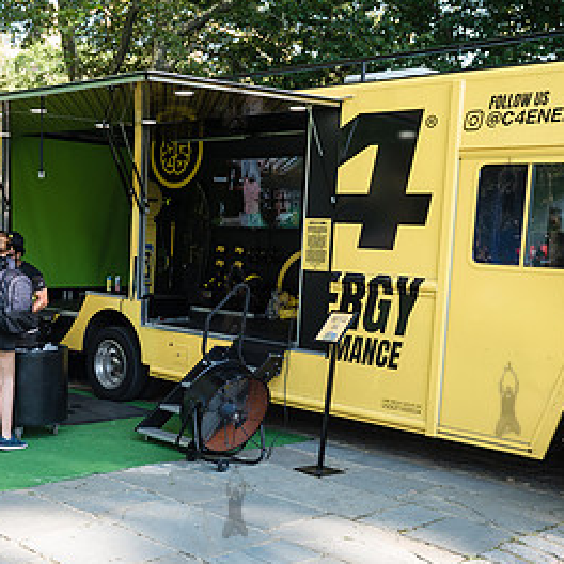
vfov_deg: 34.6
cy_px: 340
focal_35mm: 49
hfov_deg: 34.3
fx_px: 903
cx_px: 175
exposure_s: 1/320
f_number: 4
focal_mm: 24
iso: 200
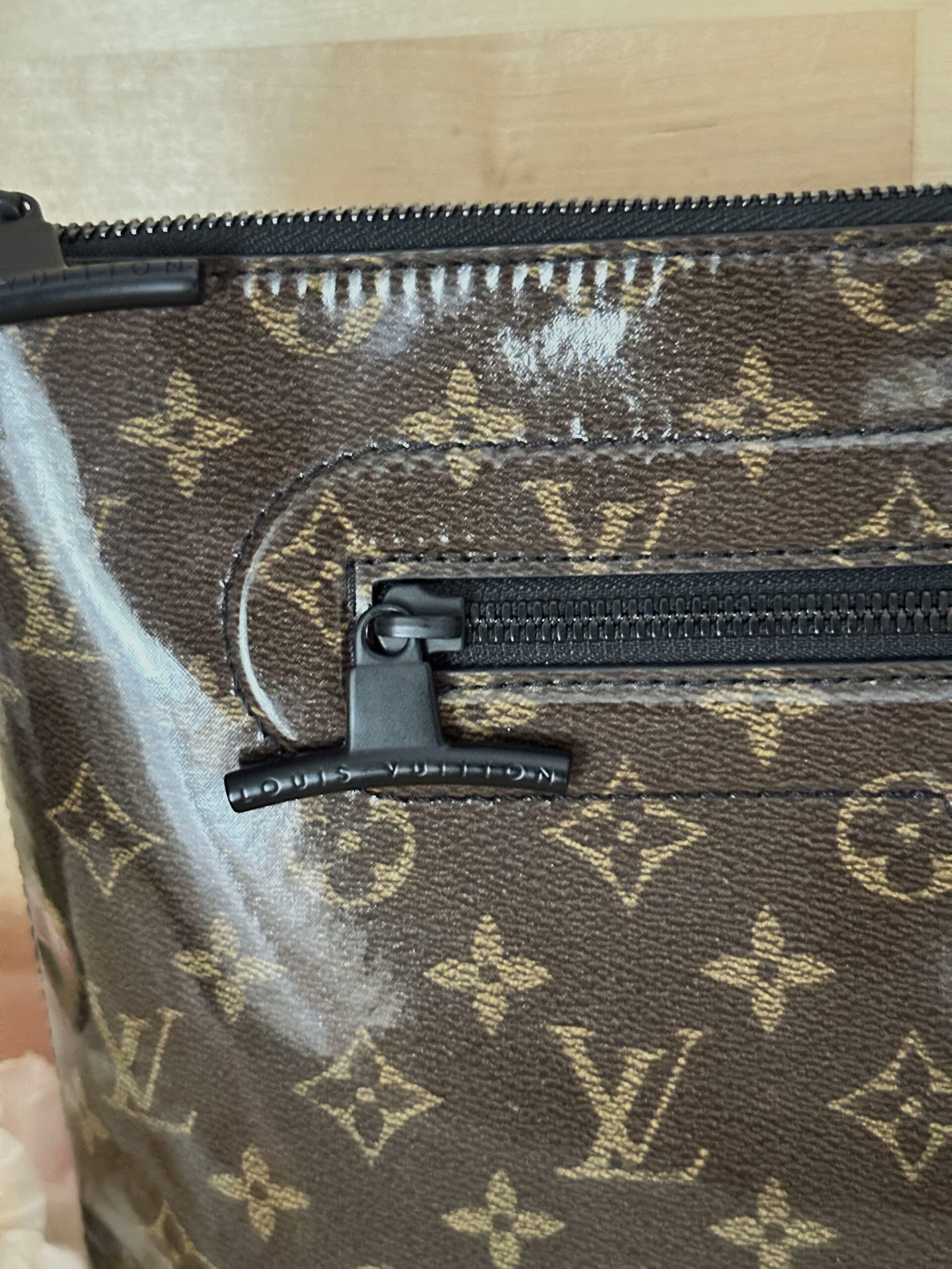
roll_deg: +2.0
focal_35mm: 48
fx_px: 1760
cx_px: 476
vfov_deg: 39.7
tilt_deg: -22.5
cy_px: 634
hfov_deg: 30.3
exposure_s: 1/15
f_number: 1.78
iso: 2500
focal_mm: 6.86
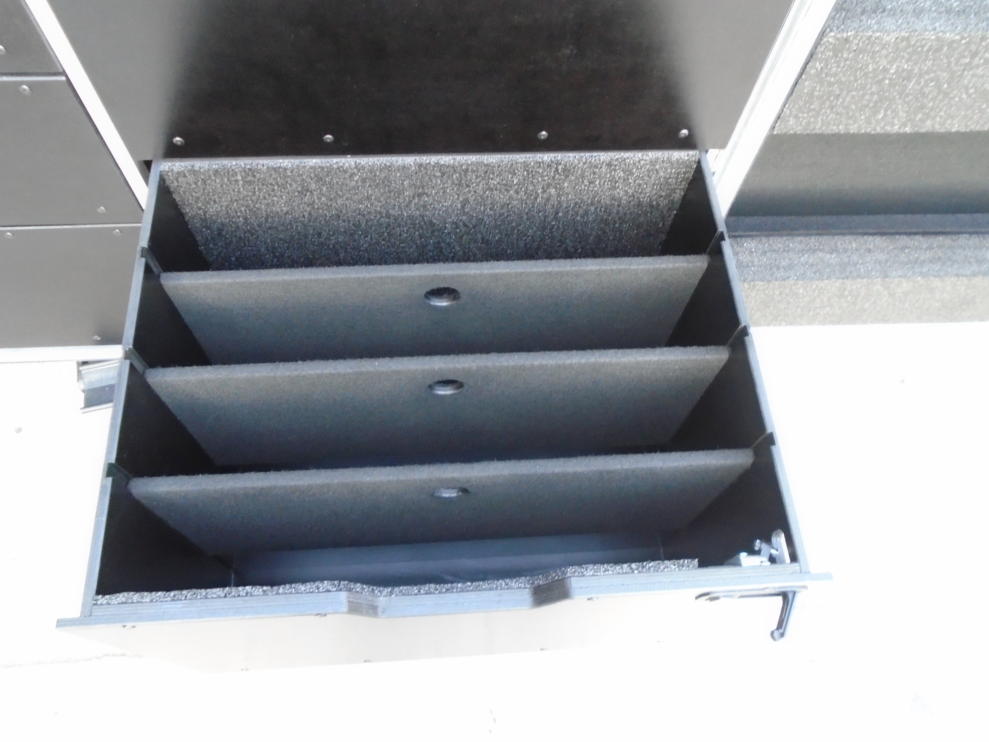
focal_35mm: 26
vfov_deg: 53.1
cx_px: 494
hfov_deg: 67.3
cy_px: 371
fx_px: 743
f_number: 3.2
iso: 400
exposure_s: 1/30
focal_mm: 4.6
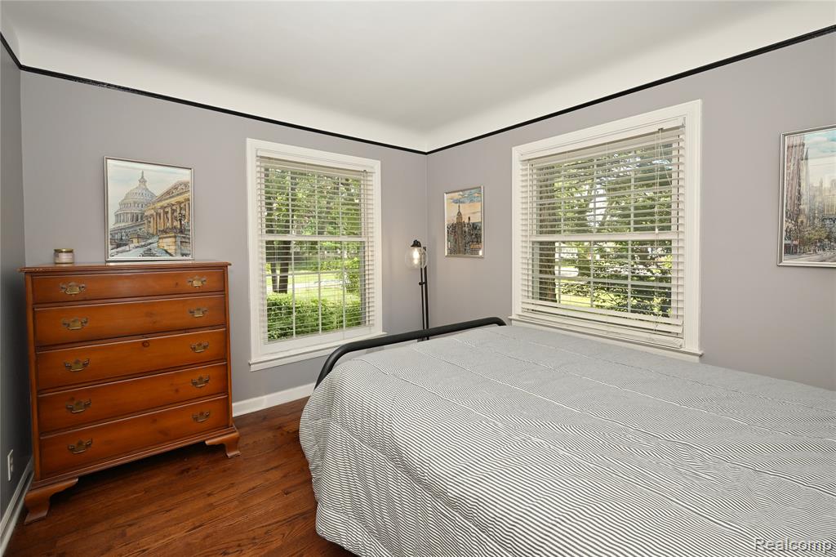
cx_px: 418
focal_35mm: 14
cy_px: 278
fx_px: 325
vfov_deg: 81.2
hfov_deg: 104.3
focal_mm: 14
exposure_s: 1/60
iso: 160
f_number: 8
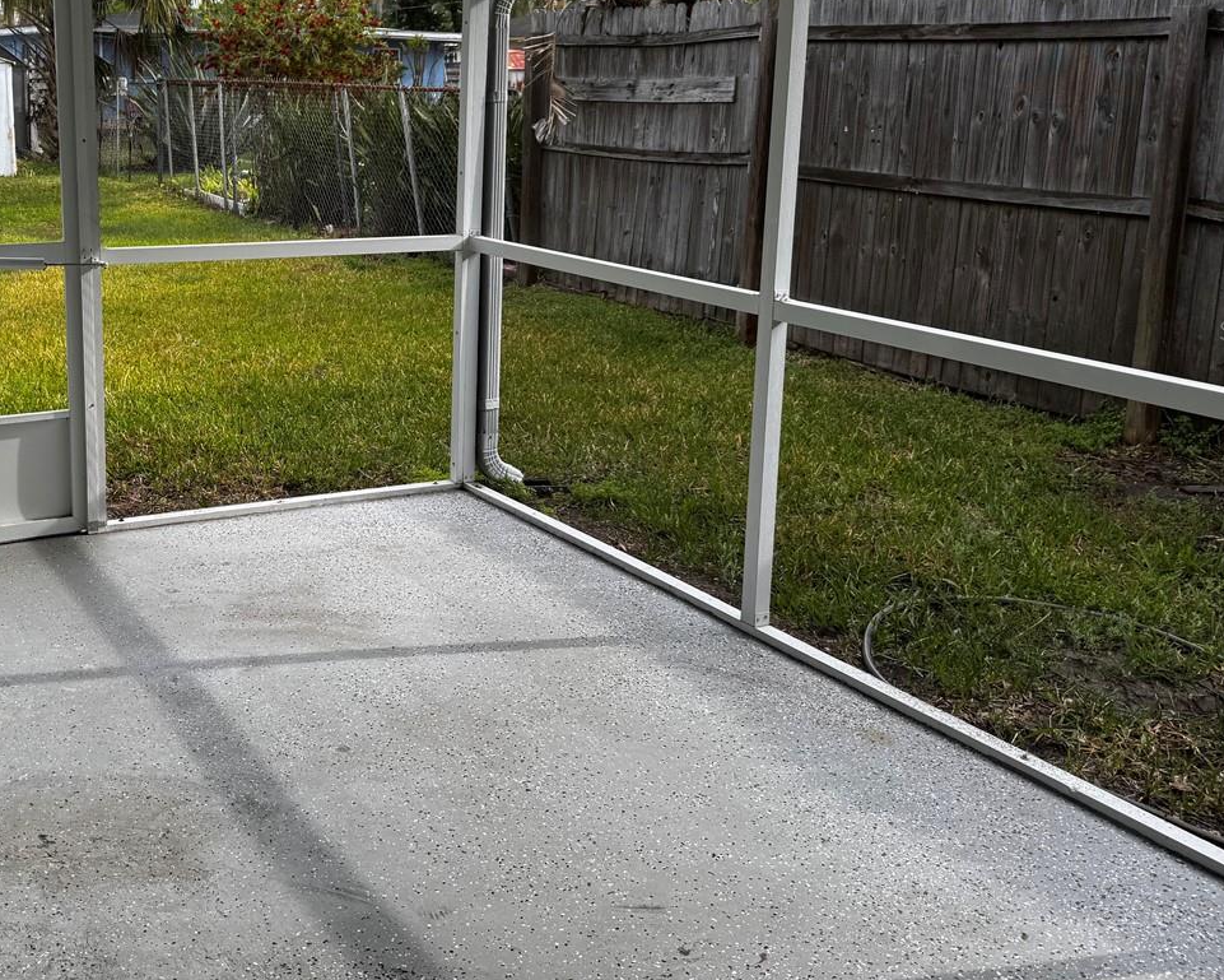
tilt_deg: -9.3
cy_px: 330
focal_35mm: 39
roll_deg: +0.0
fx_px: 1413
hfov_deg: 45.4
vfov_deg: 37.8
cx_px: 321
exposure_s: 1/792
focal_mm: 6.76
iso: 80
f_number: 1.78
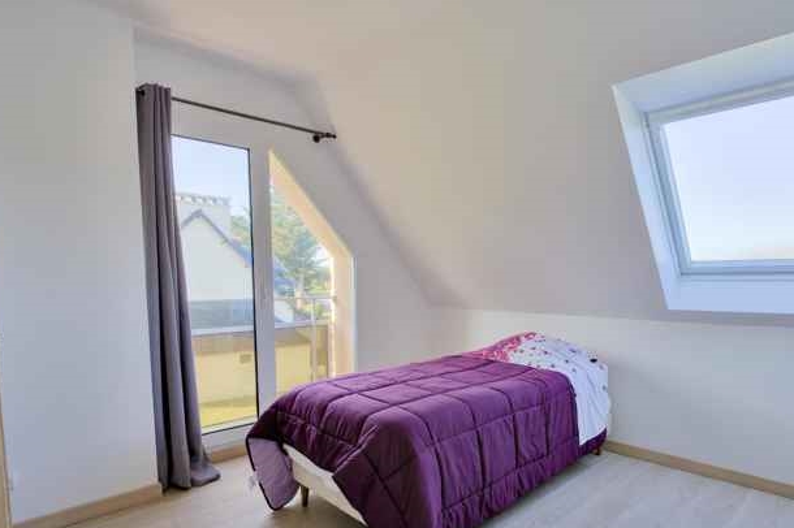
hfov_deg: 81.2
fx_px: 463
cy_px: 323
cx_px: 420
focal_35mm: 21
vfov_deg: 58.8
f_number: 8
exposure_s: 1/500
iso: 800
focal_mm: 16
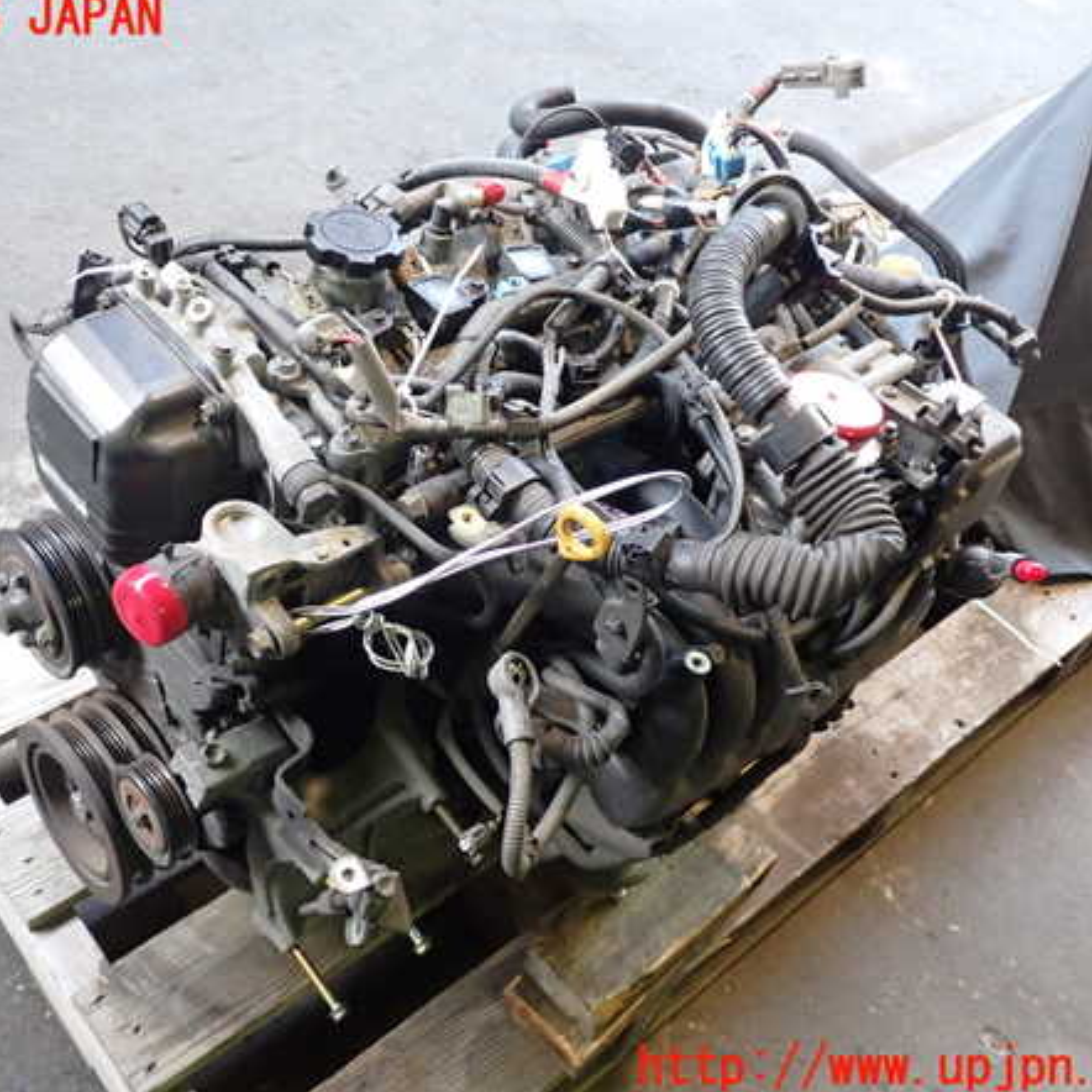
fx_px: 1285
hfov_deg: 45.9
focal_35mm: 36
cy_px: 544
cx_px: 455
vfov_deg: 46.0
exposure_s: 1/30
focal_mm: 5.4
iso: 250
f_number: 2.3
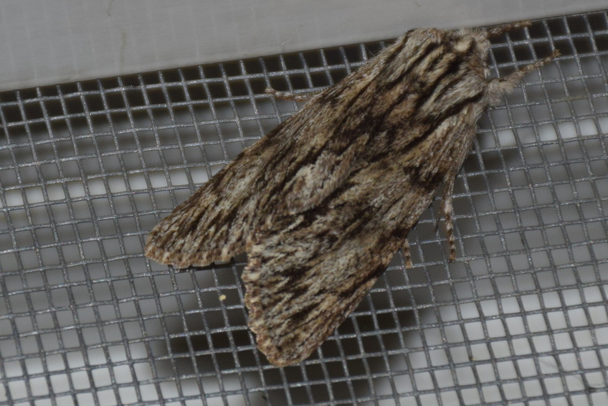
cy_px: 203
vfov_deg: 6.5
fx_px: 3546
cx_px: 304
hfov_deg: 9.8
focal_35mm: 210
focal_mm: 140
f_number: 5.6
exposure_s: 1/60
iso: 320
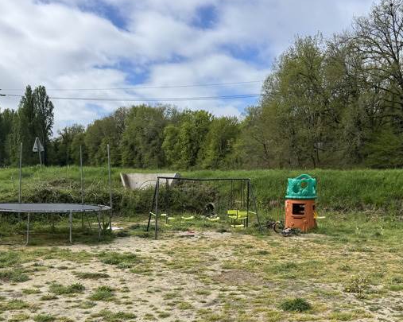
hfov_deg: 48.7
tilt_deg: -4.1
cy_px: 219
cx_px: 250
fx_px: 441
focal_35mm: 37
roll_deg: +0.5
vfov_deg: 39.5
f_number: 1.78
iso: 80
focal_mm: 6.76
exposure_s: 1/3413
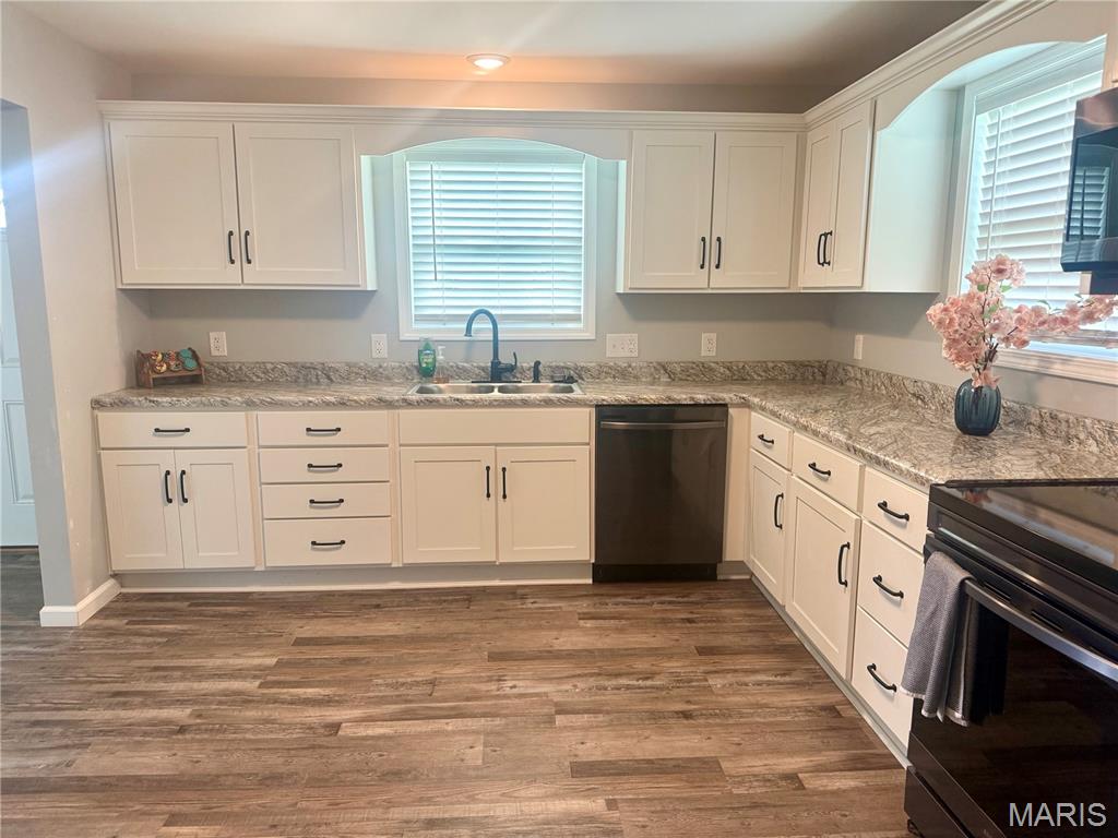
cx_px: 559
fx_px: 775
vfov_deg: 56.8
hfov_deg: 71.6
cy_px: 419
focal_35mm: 24
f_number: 1.78
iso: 200
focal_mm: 6.76
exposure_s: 1/120
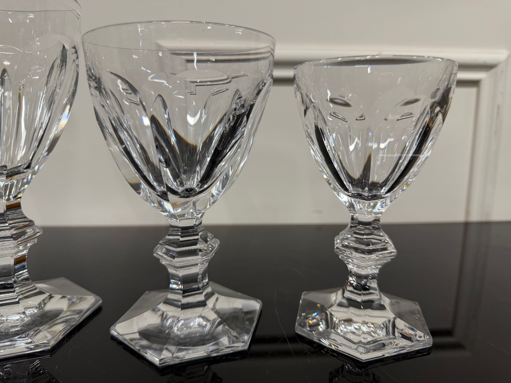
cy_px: 192
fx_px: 354
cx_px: 256
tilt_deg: -11.7
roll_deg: +0.7
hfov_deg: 71.6
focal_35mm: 24
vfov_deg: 56.8
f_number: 1.78
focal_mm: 6.76
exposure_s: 1/50
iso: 125
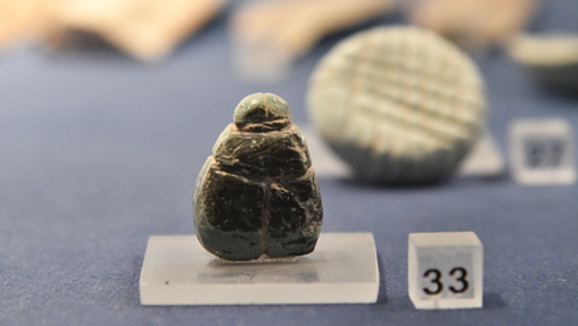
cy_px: 138
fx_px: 2914
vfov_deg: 6.4
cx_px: 290
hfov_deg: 11.3
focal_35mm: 190
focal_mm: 120
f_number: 6.3
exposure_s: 1/160
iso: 6400
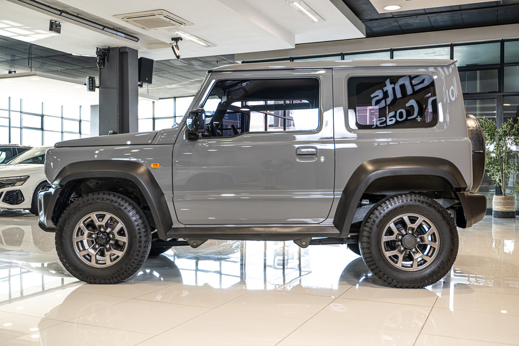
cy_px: 173
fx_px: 533
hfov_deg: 51.9
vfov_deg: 35.9
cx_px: 260
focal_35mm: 37
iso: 640
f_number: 2.8
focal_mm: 37
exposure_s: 1/125
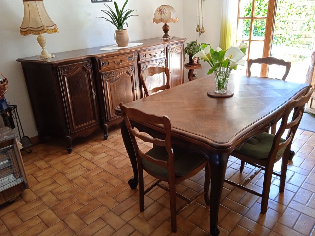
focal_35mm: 28
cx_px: 158
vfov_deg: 49.7
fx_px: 255
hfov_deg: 63.4
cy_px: 118
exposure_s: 1/33.3
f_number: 2.2
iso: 219
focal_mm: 3.43
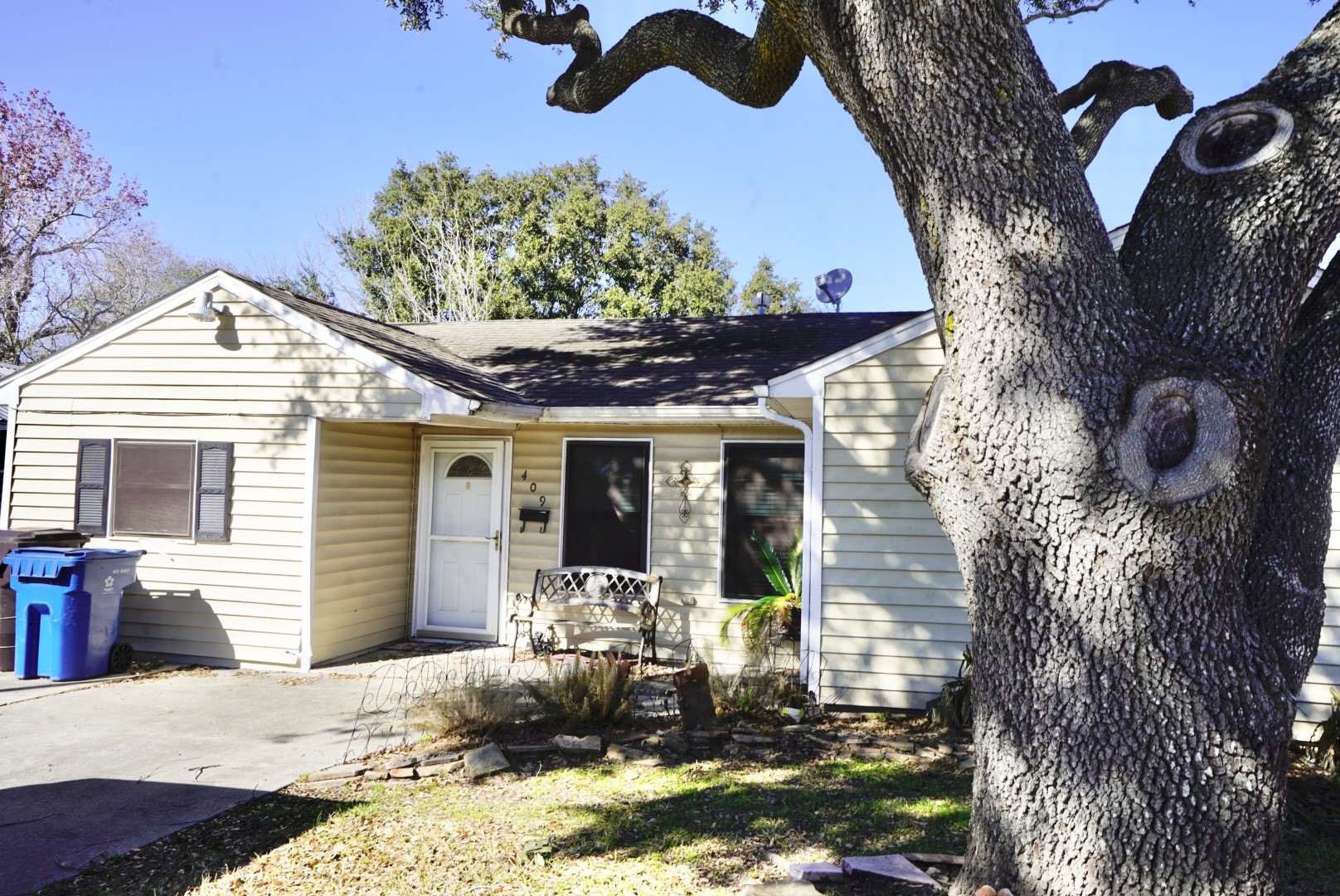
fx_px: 1006
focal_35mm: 27
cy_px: 448
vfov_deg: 48.0
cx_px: 670
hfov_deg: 67.3
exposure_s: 1/80
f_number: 11
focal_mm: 27
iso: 100
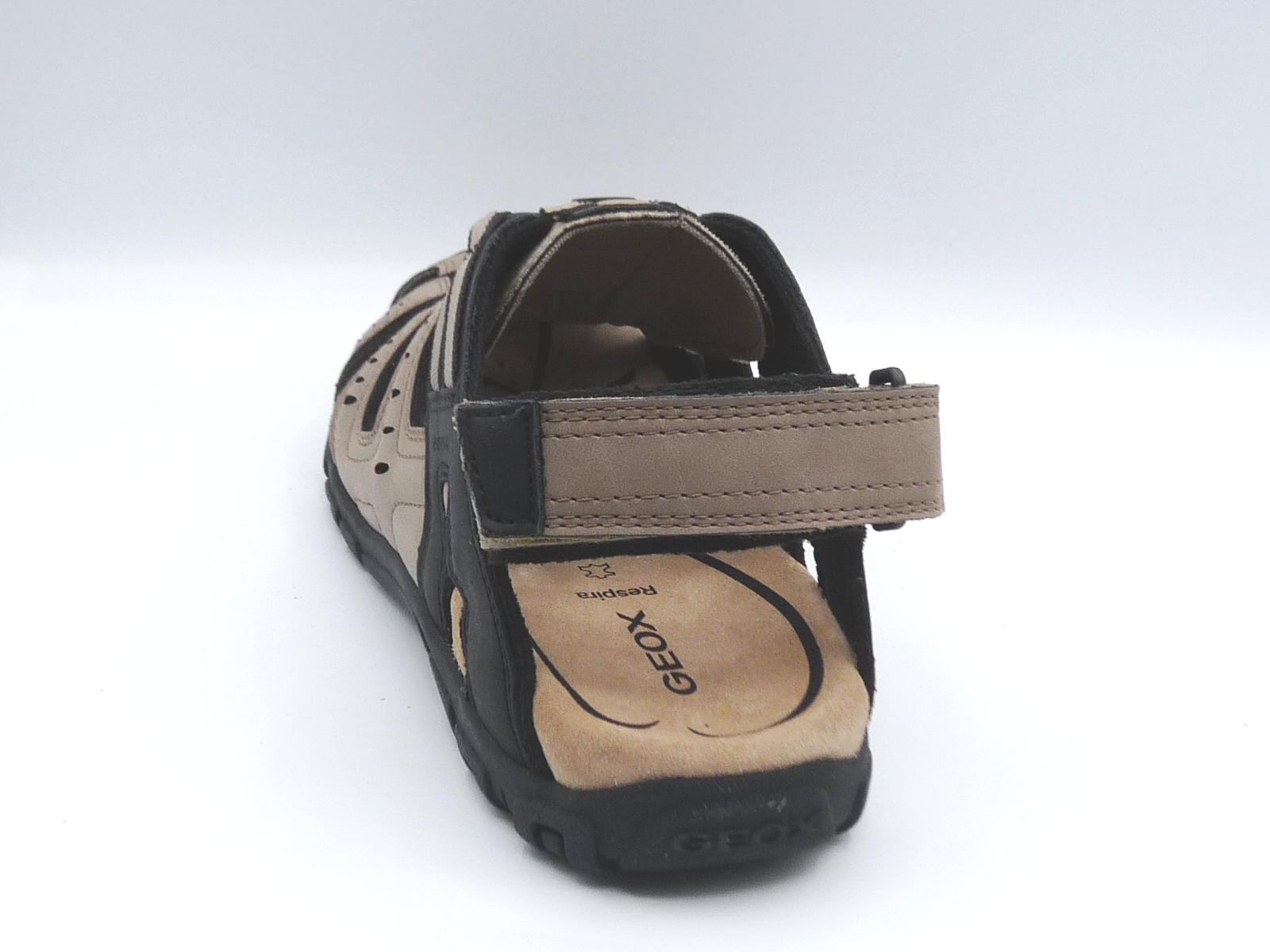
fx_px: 1798
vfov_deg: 29.7
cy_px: 476
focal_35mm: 49
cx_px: 635
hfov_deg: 38.9
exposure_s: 1/200
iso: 100
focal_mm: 4.8
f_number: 4.5
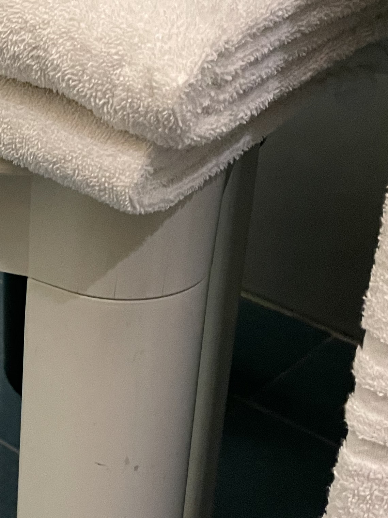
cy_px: 273
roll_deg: -0.4
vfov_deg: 28.2
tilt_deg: -29.3
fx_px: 1031
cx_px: -74
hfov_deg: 20.0
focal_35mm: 69
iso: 400
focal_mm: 4.2
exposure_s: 1/50
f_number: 1.6
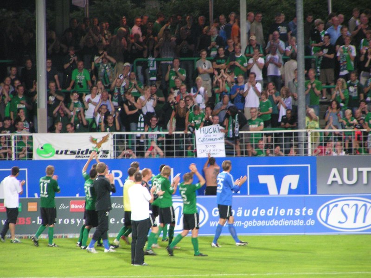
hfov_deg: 5.8
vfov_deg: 4.4
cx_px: 186
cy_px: 139
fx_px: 3644
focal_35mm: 340
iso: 200
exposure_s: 1/60
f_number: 3.5
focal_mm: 52
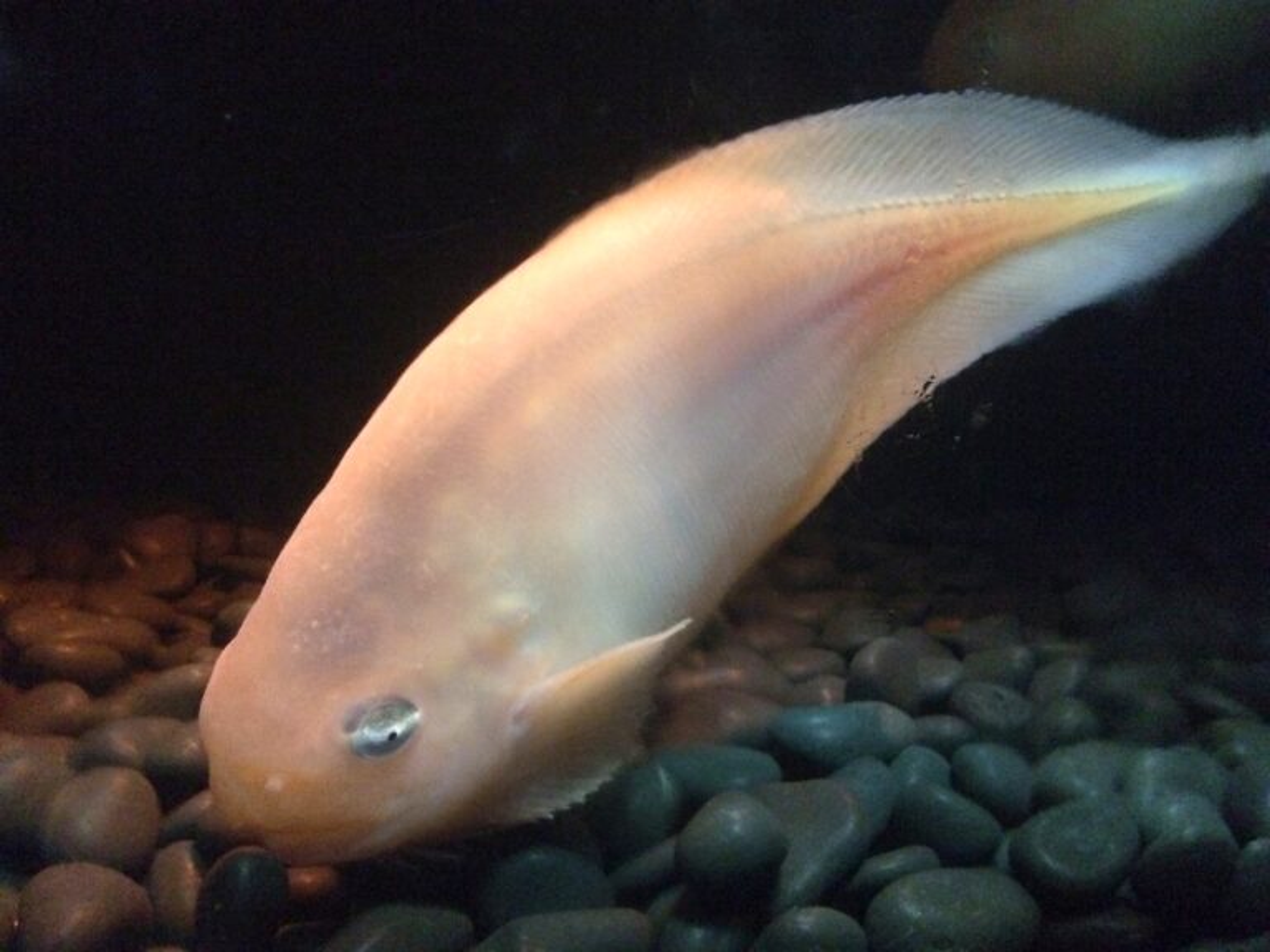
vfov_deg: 48.2
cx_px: 635
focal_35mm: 29
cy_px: 476
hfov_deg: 61.7
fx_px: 1064
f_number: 2.2
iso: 640
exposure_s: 1/15
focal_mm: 4.15
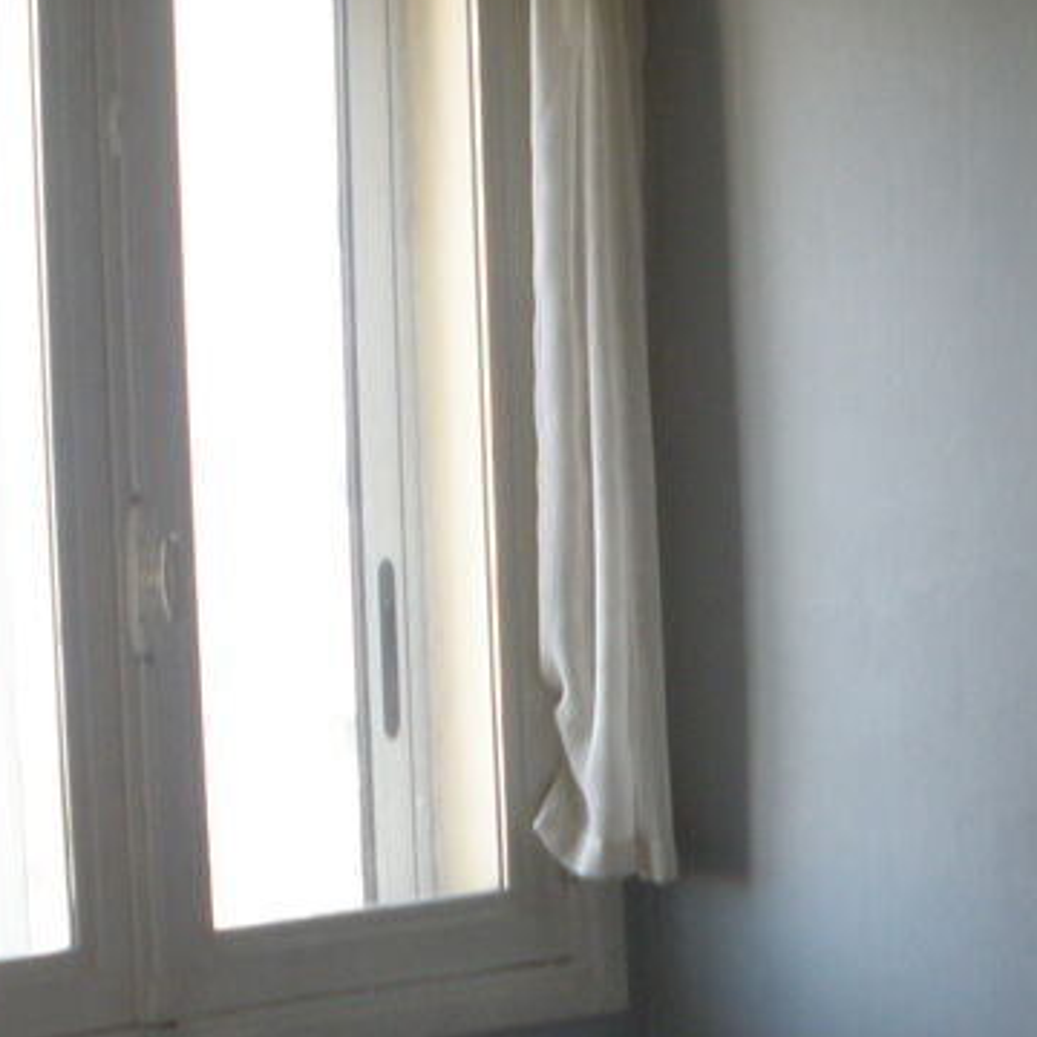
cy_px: 1057
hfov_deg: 15.8
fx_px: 3660
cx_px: 1031
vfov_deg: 15.8
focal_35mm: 108
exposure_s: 1/20
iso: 160
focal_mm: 7.7
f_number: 4
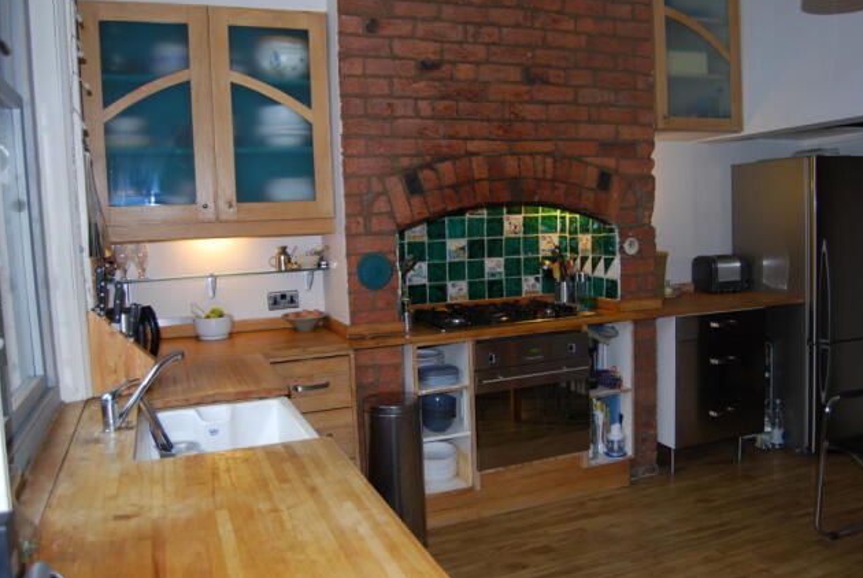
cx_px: 443
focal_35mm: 30
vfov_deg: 44.4
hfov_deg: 62.7
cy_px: 281
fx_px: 709
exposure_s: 1/60
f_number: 3.5
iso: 200
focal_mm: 19
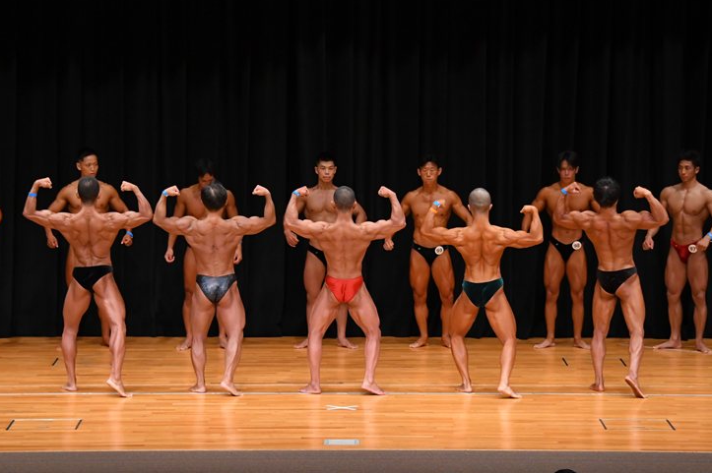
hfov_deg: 13.9
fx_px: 2925
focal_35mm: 148
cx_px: 357
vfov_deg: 9.3
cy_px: 231
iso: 3200
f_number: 5.6
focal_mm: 92
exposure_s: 1/400
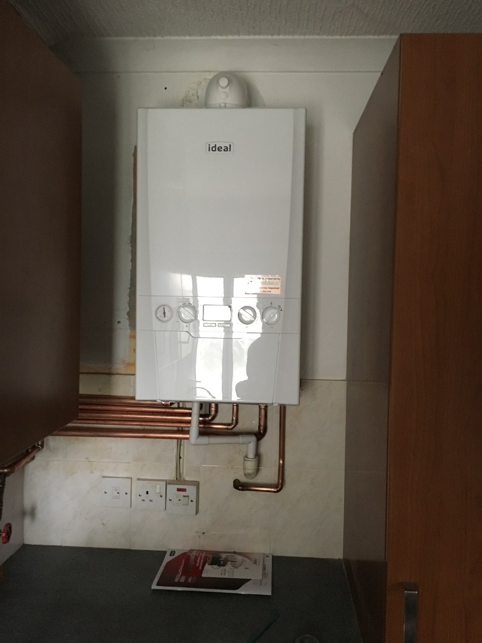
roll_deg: -0.9
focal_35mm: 29
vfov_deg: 61.7
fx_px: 538
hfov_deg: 48.2
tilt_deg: -3.2
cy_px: 322
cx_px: 241
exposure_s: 1/17
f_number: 2.2
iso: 200
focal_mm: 4.15
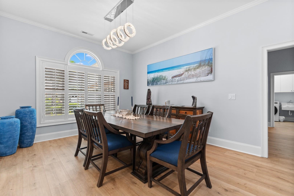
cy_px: 98
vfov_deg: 77.3
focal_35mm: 15
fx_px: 122
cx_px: 147
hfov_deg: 100.4
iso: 100
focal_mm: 10
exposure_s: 1/13
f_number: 4.5
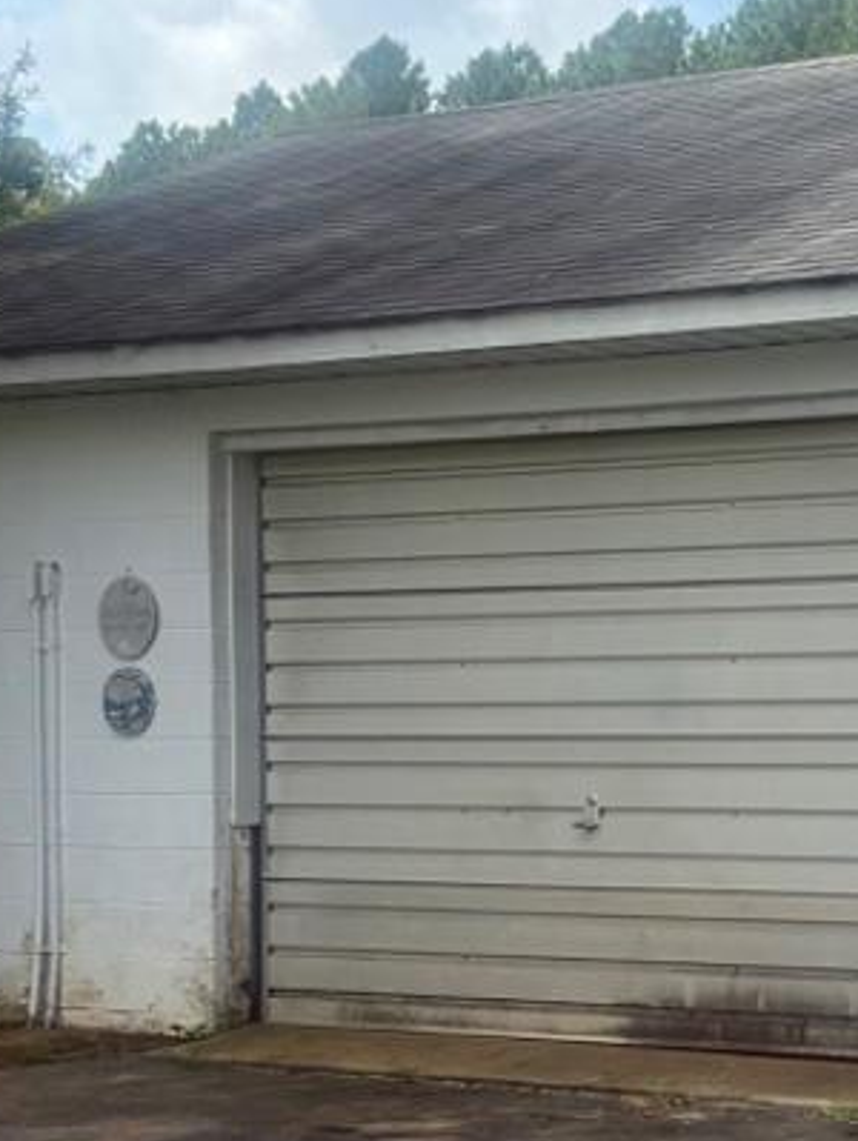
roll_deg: -0.1
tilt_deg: -0.6
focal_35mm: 100
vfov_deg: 19.6
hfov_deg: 14.7
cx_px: 781
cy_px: 755
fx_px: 3300
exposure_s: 1/4065
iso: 50
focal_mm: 5.96
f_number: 1.6
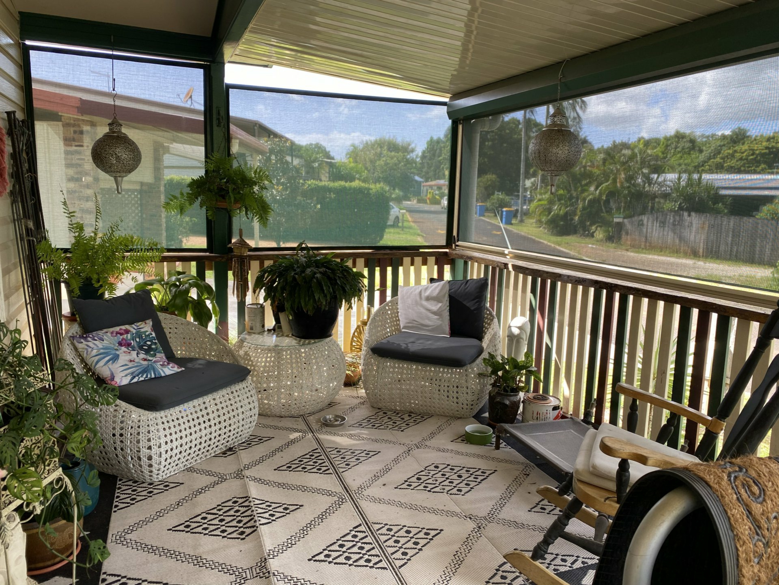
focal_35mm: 26
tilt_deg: -11.1
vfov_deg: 53.1
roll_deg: -0.7
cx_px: 390
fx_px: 585
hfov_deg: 67.3
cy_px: 292
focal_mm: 4.25
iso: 32
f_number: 1.8
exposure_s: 1/122
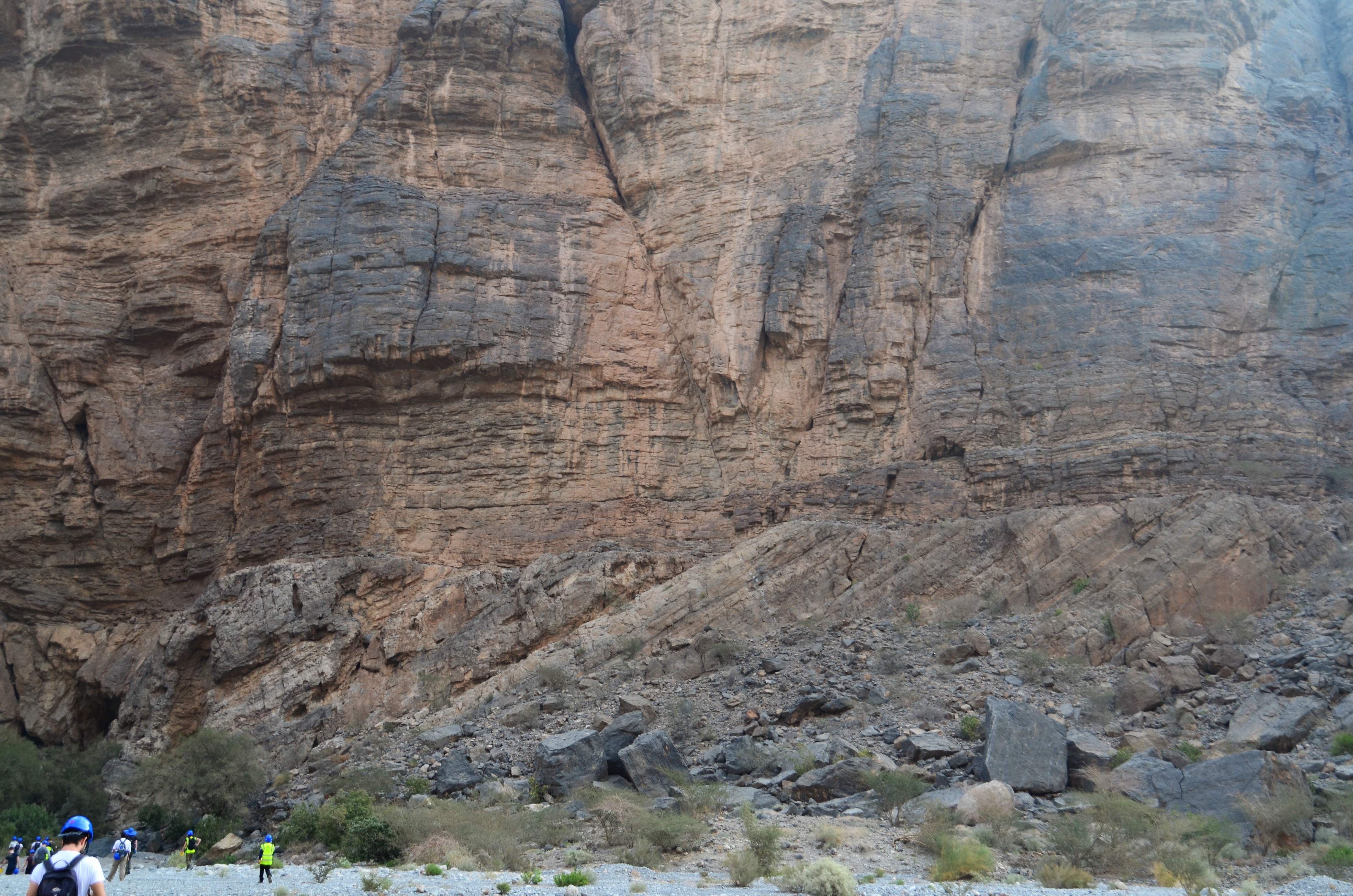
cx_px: 676
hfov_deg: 43.7
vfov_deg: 29.7
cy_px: 448
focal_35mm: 45
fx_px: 1688
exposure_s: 1/160
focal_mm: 30
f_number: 6.3
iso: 100
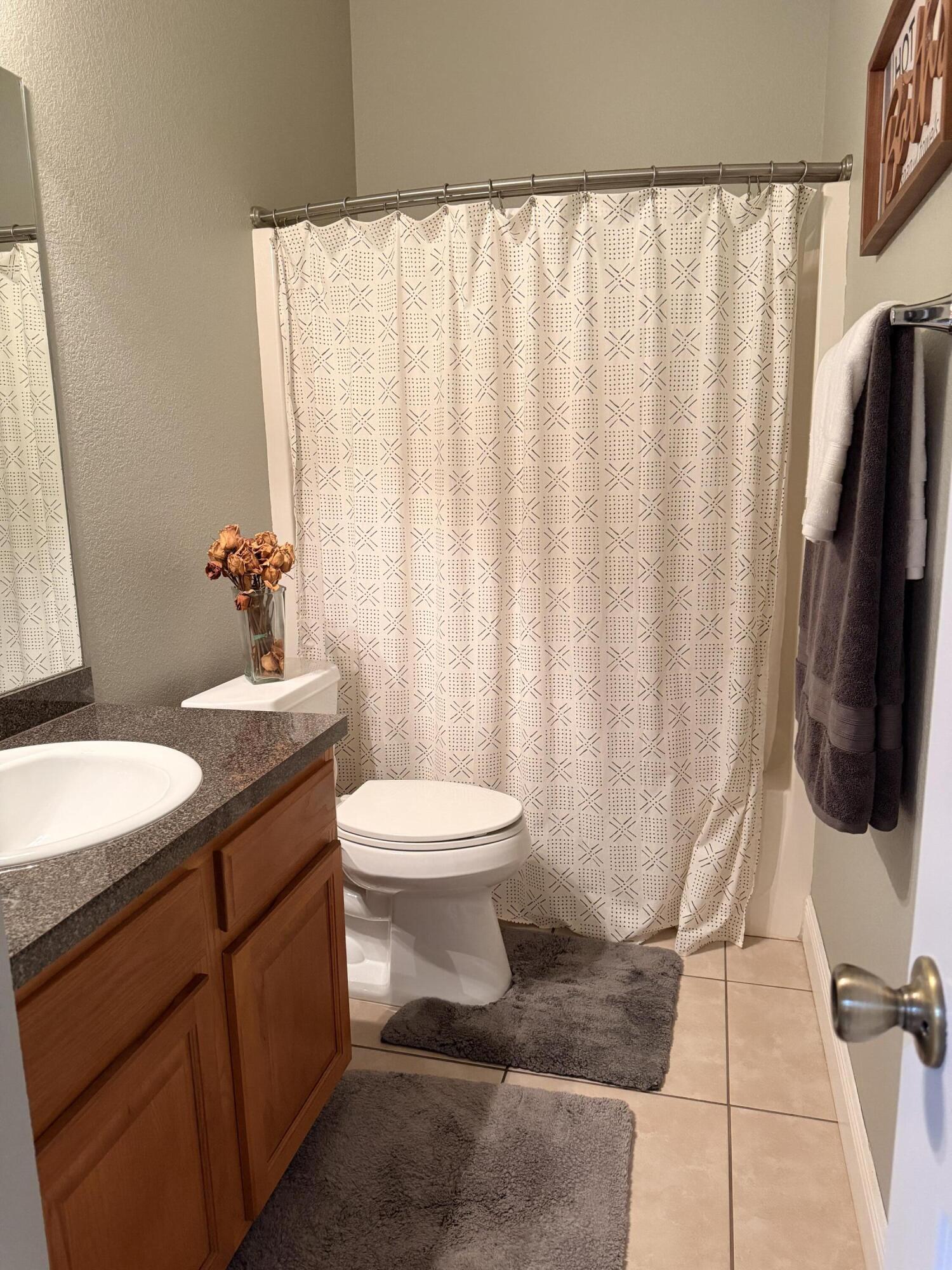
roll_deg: +0.8
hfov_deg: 56.8
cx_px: 476
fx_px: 880
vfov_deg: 71.6
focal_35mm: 24
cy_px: 635
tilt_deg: -11.6
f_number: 1.78
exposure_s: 1/60
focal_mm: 6.76
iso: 500
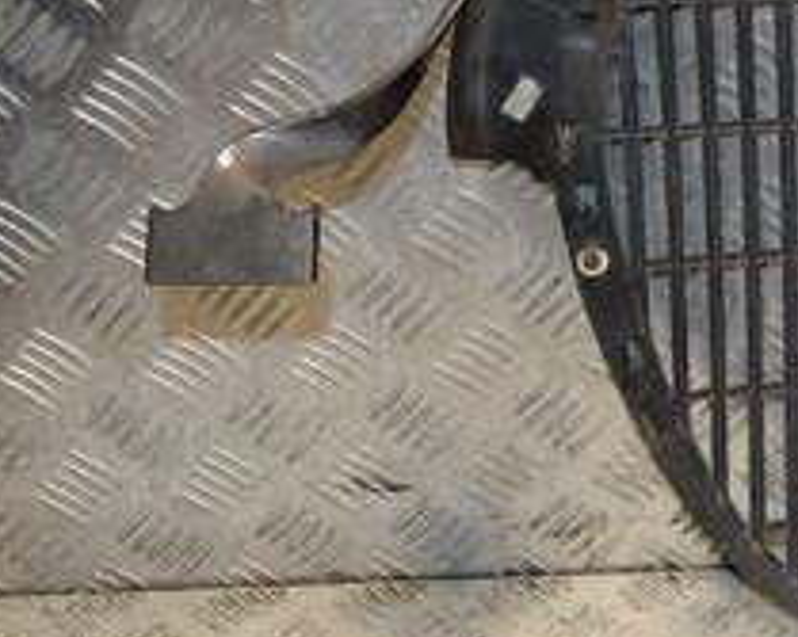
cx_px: 932
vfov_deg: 15.8
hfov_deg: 18.8
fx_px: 2290
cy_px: 206
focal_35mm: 97
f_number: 5.6
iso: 800
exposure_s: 1/200
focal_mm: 24
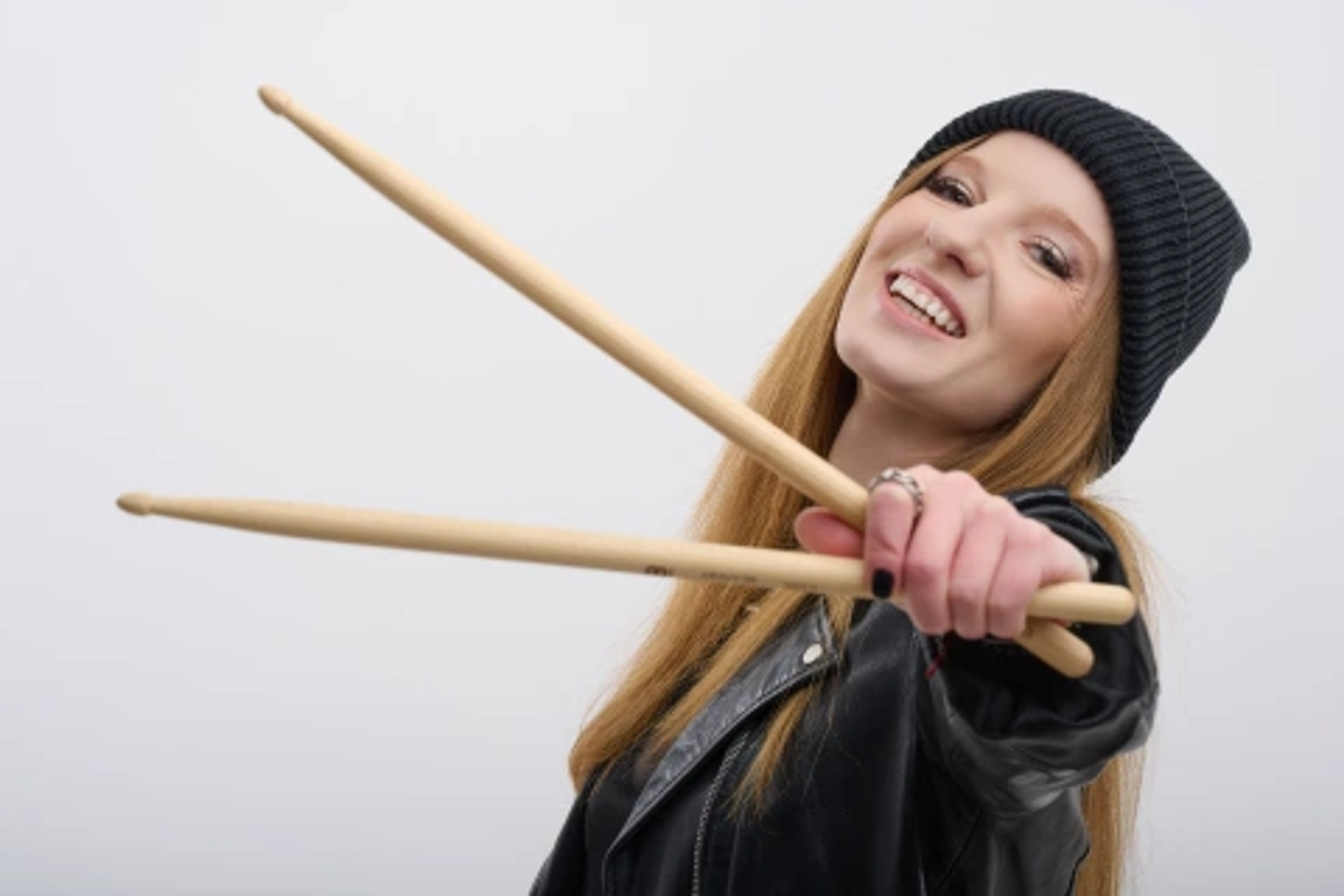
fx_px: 3994
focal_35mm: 107
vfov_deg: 12.8
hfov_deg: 19.1
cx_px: 672
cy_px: 448
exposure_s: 1/200
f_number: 13
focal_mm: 107
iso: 125
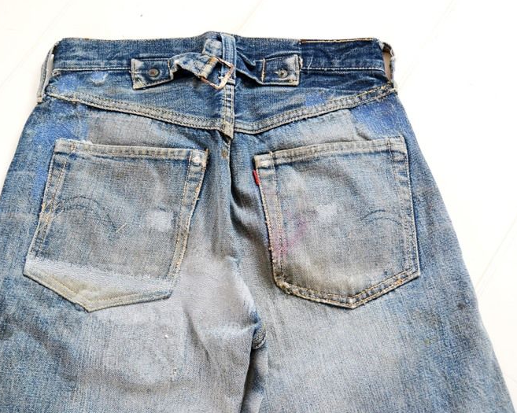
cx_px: 243
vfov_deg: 31.4
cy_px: 208
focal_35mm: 48
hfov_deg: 38.8
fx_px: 734
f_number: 4.5
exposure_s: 1/50
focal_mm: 28
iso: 400
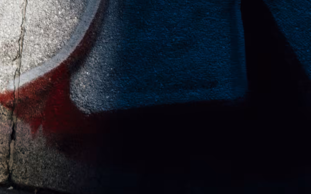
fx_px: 1229
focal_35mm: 145
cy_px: 125
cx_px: -240
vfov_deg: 9.0
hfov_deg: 13.1
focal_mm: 35
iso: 100
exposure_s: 1/3200
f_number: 2.5
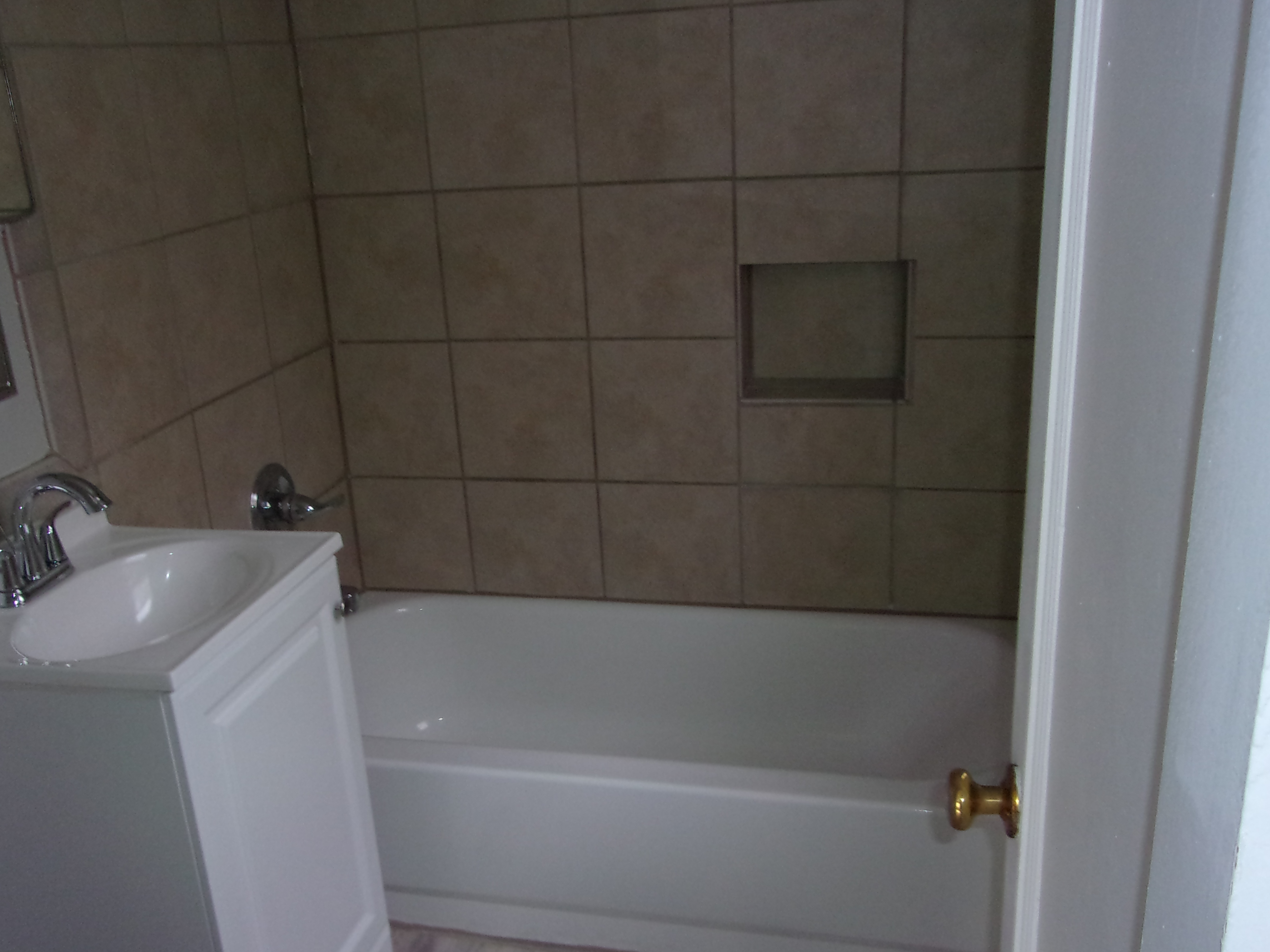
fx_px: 1284
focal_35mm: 35
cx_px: 558
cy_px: 557
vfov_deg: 40.6
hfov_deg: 52.5
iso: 200
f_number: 3
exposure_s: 1/34
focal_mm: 4.9
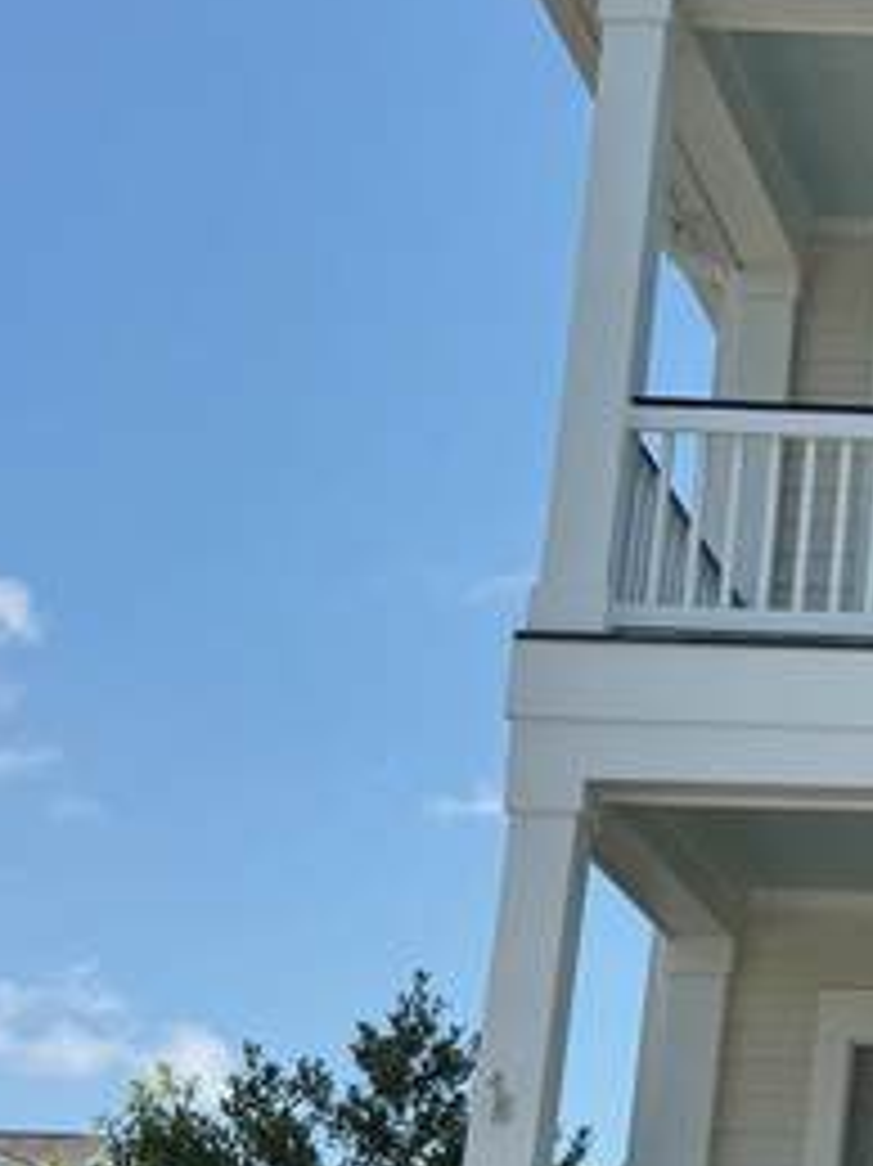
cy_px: 828
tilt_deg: +18.4
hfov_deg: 15.0
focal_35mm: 89
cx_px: 1431
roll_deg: -2.0
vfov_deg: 21.9
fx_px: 2995
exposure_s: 1/4049
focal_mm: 6.76
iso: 80
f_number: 1.78
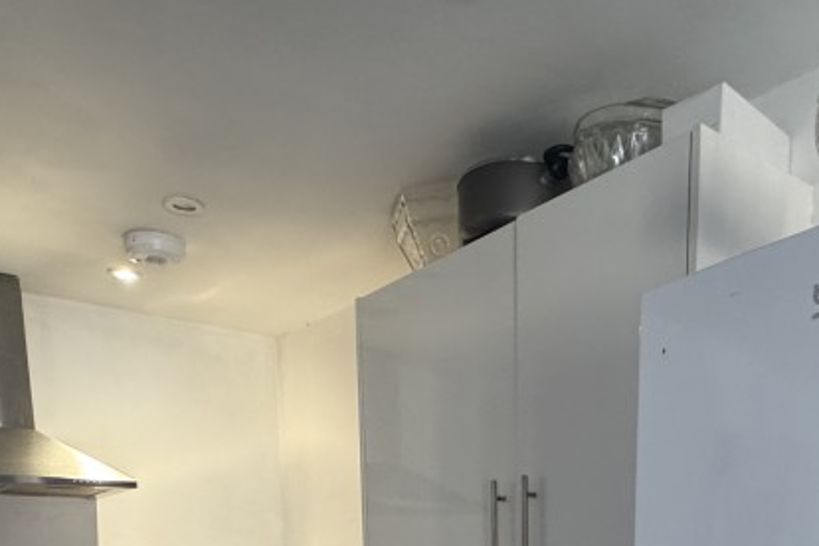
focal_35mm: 36
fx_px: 819
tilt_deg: -8.9
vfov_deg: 29.5
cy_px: 714
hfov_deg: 52.4
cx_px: 528
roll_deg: +0.4
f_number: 2.2
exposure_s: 1/50
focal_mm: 2.22
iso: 250
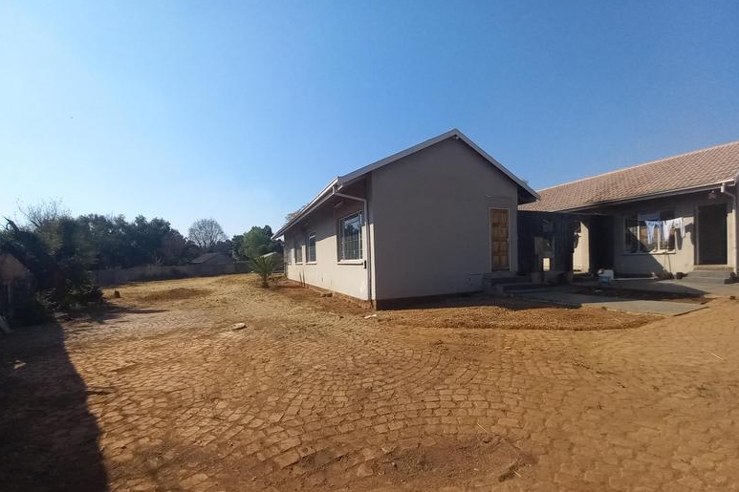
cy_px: 267
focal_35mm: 14
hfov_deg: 104.3
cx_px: 363
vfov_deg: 81.0
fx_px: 287
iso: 40
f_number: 2.2
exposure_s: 1/1328
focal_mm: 1.42
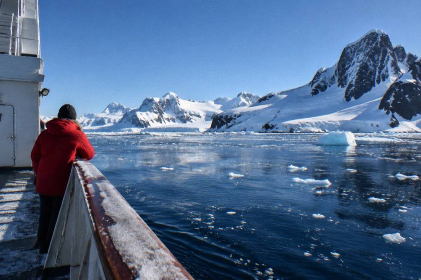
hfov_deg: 51.9
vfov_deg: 35.9
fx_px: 433
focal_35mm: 37
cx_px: 210
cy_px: 140
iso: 400
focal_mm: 37
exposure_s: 1/1250
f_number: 4.5
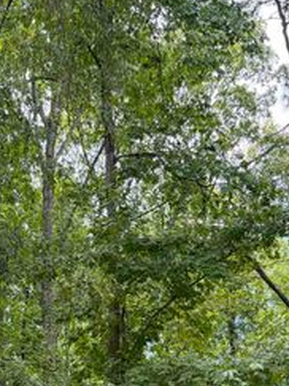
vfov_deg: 25.7
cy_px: 485
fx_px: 735
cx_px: 51
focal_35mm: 66
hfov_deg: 21.9
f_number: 1.78
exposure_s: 1/327
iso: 100
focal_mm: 6.76
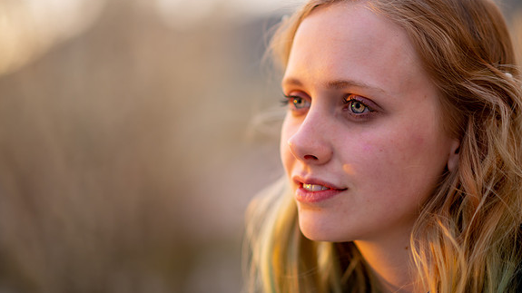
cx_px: 262
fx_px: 1536
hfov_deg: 19.3
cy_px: 133
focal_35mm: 111
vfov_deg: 10.9
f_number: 2
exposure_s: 1/160
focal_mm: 105
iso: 320
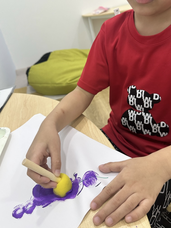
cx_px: 86
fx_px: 158
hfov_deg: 56.8
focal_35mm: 24
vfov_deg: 71.6
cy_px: 114
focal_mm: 6.86
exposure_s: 1/111
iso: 250
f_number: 1.78
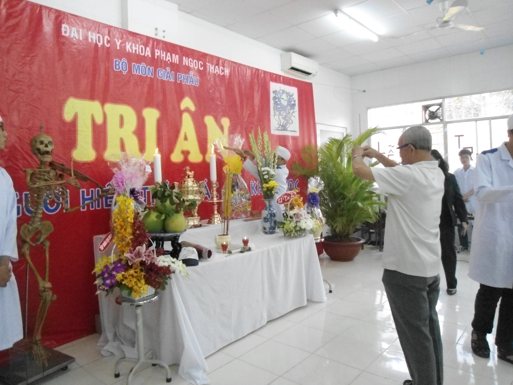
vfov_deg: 53.1
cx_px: 256
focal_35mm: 26
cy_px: 192
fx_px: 385
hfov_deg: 67.3
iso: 800
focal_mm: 4.7
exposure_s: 1/100
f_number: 2.8
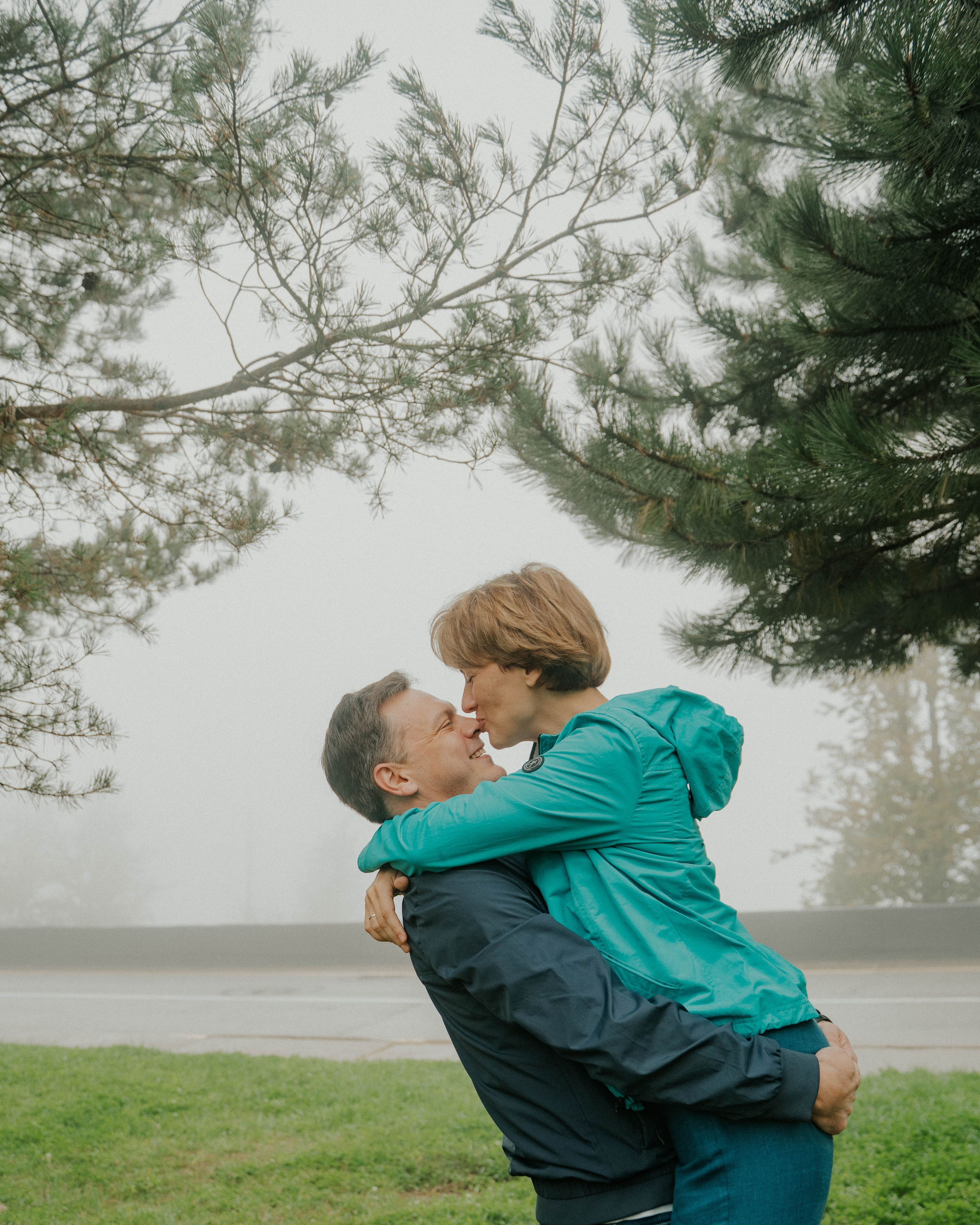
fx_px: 1160
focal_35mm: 32
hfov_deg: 45.8
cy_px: 702
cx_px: 485
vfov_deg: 55.4
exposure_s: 1/100
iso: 320
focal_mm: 28
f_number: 3.5
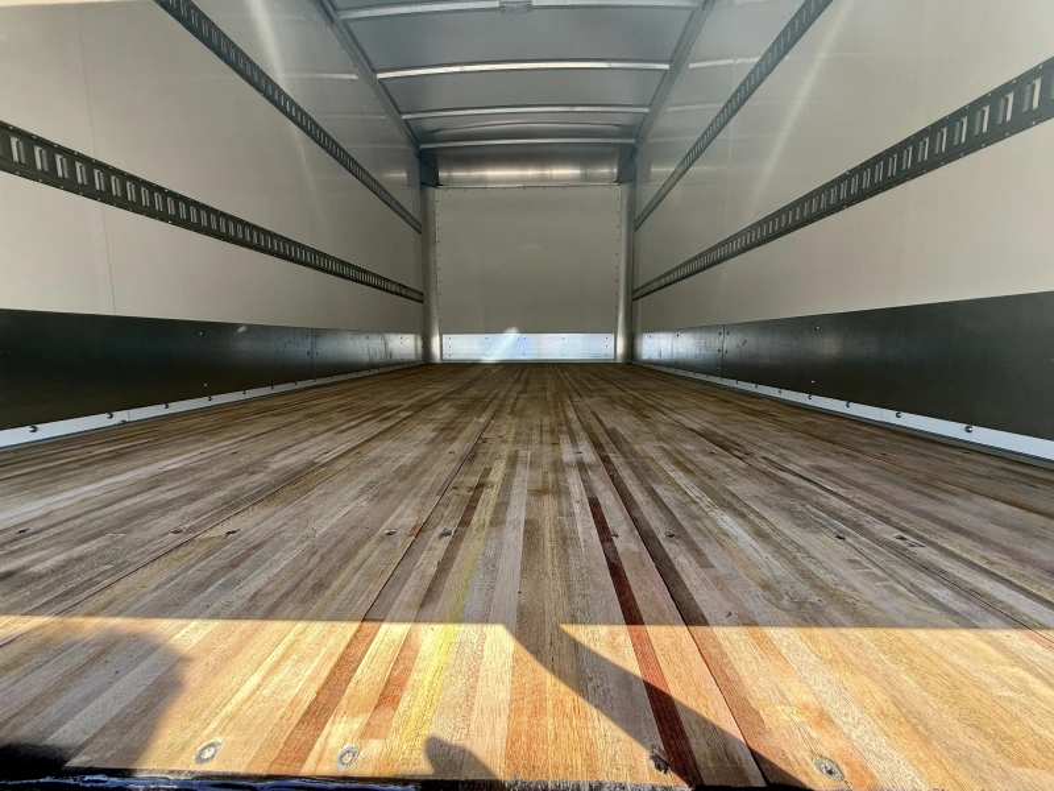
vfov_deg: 85.7
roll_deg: +2.0
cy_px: 396
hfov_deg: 102.1
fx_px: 426
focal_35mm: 14
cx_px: 527
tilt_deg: -6.0
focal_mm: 2.22
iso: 64
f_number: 2.2
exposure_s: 1/120
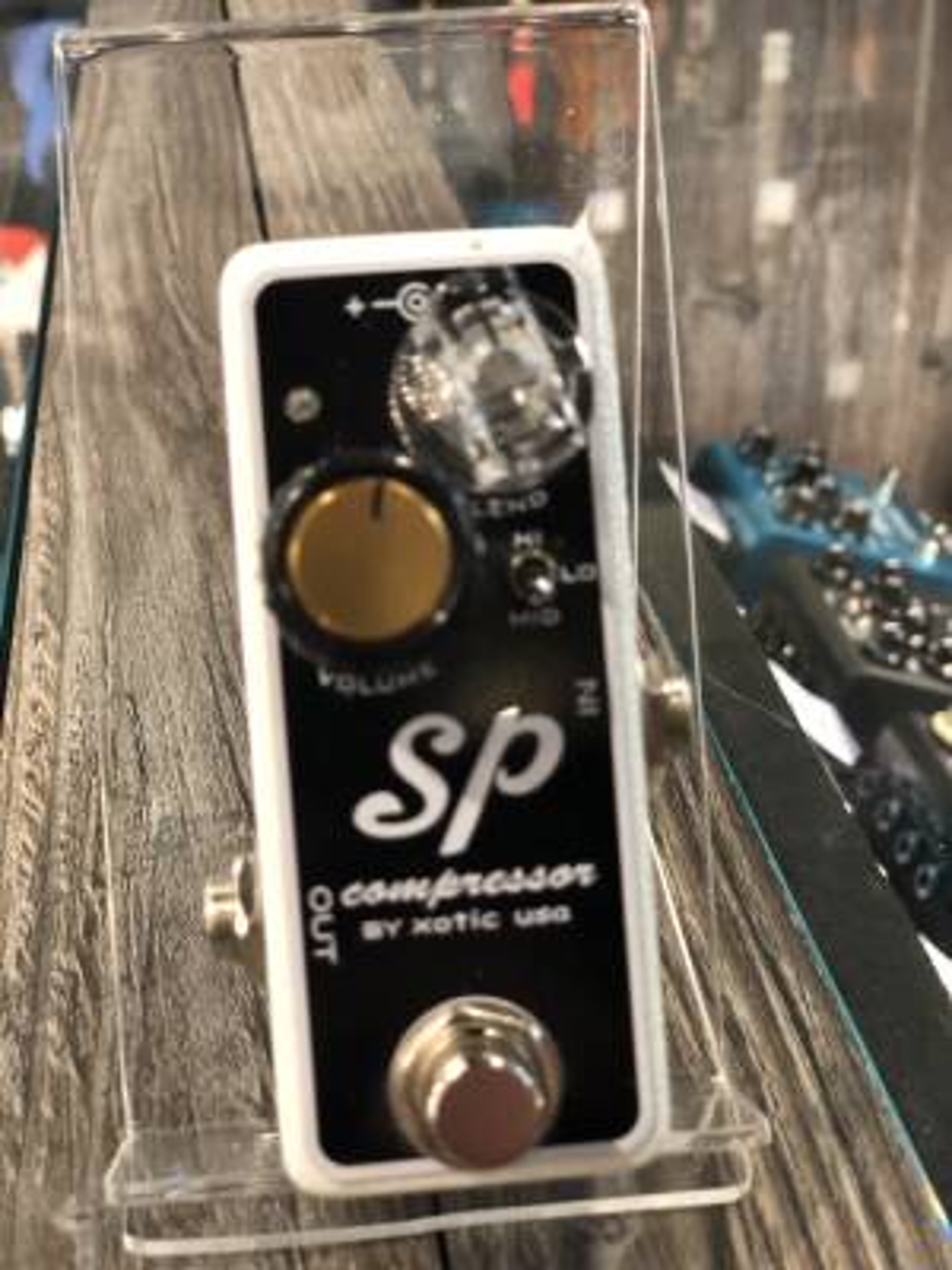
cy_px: 635
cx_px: 476
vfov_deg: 36.8
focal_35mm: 52
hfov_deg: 28.0
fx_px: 1907
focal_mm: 6
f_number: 2.4
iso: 100
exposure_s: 1/30
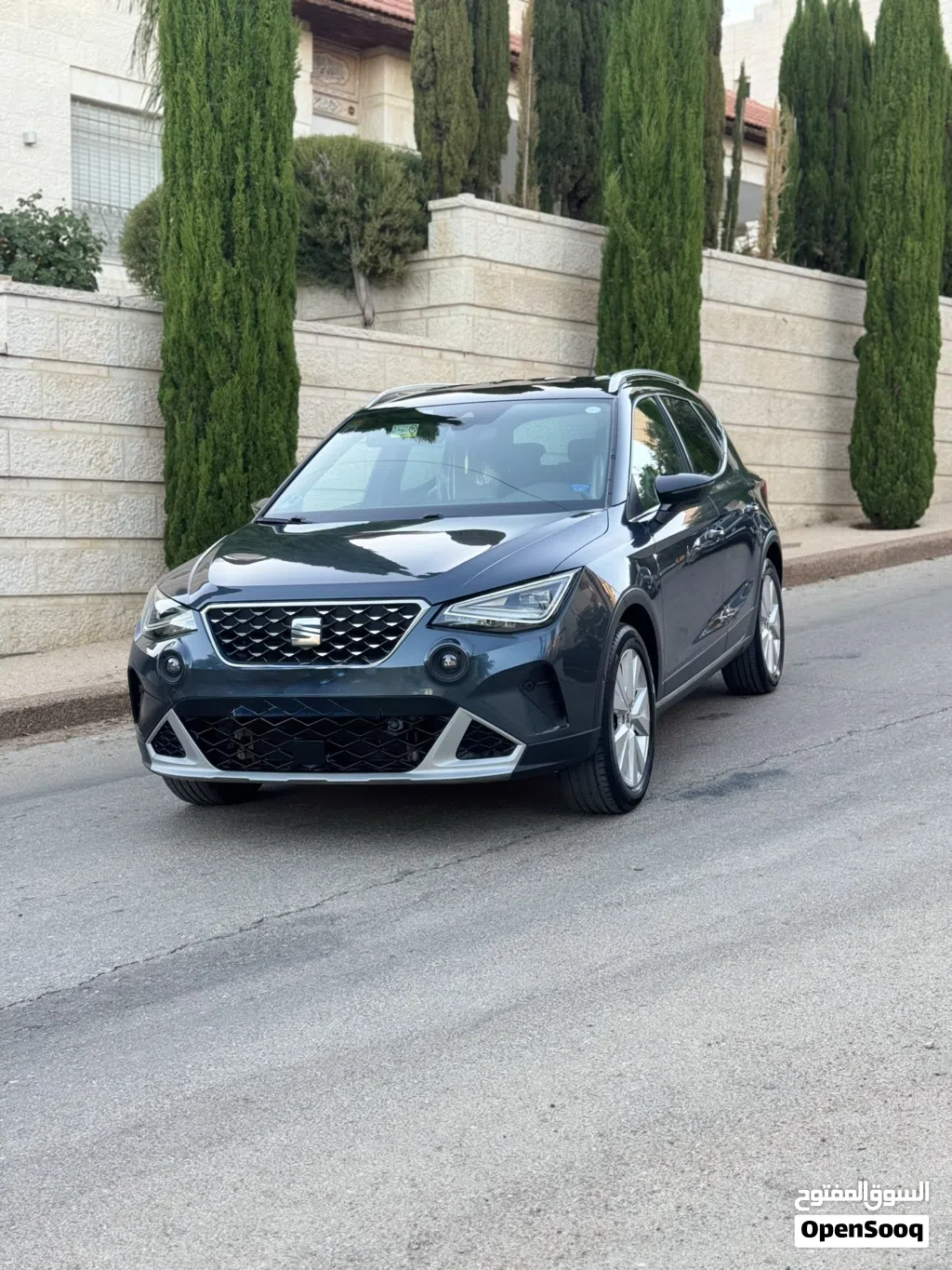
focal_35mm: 48
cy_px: 635
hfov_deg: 30.3
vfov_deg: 39.7
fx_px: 1760
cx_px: 476
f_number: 1.78
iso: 64
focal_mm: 6.76
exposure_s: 1/168
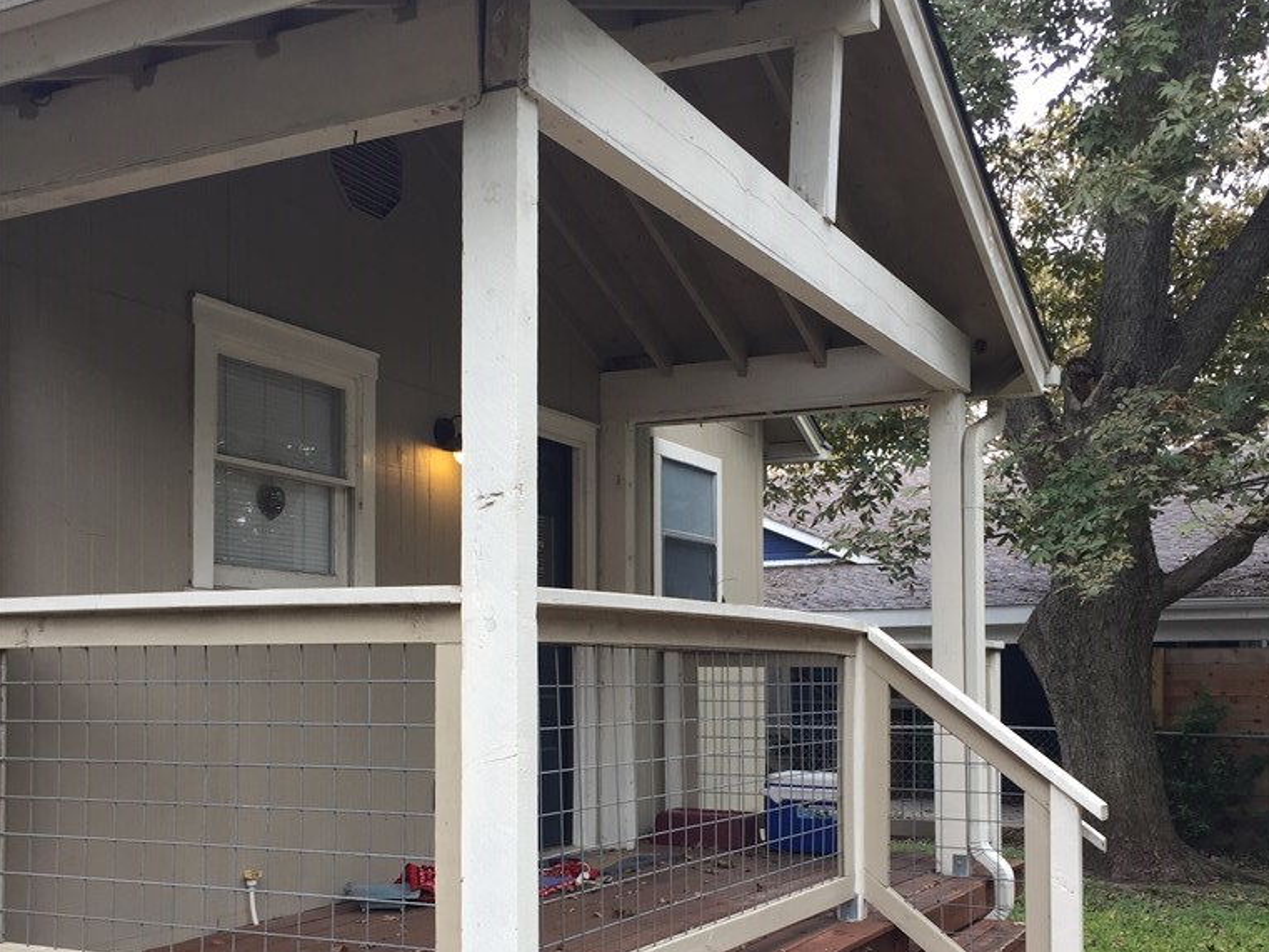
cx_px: 639
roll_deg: +0.7
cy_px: 635
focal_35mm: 39
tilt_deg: +3.9
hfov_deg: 47.9
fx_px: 1430
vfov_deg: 36.4
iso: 40
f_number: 2.2
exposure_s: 1/120
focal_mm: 4.15
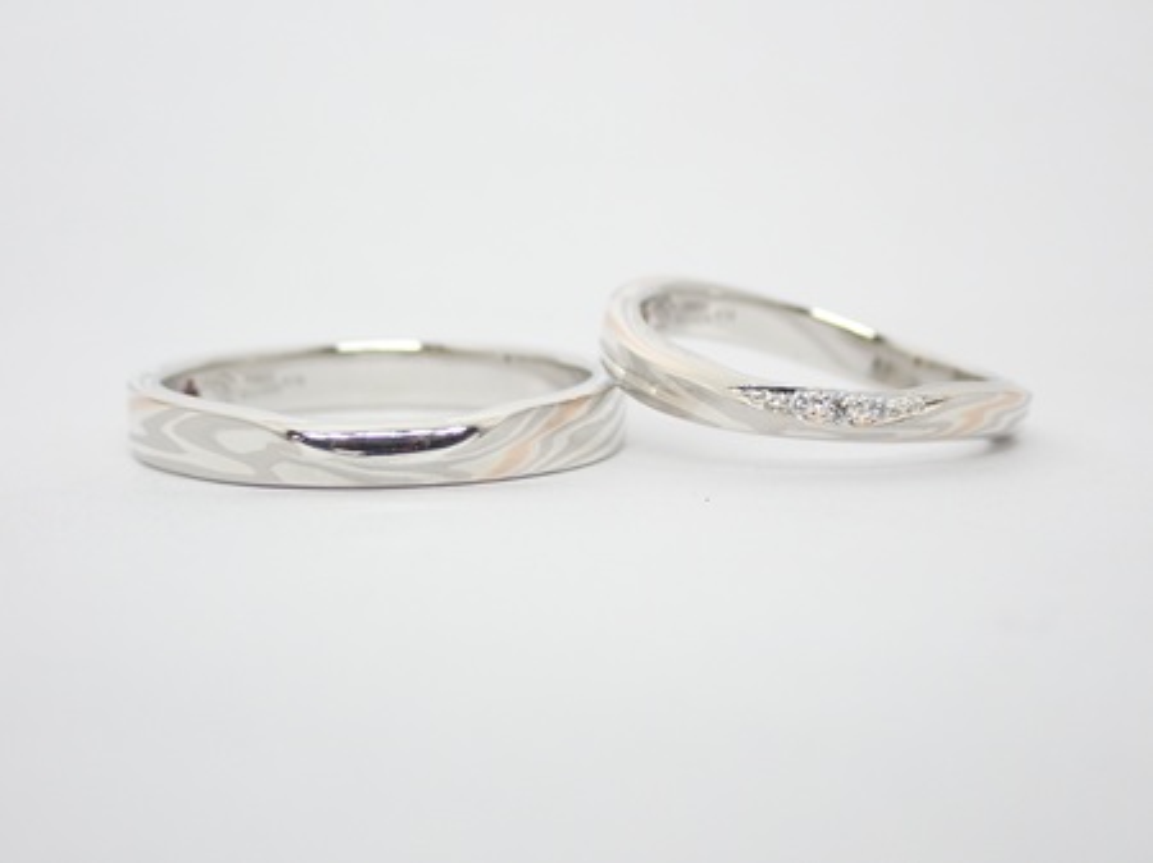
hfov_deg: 25.3
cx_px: 576
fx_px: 2563
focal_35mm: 77
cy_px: 432
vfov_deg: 19.1
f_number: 4.1
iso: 200
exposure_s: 1/100
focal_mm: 13.65
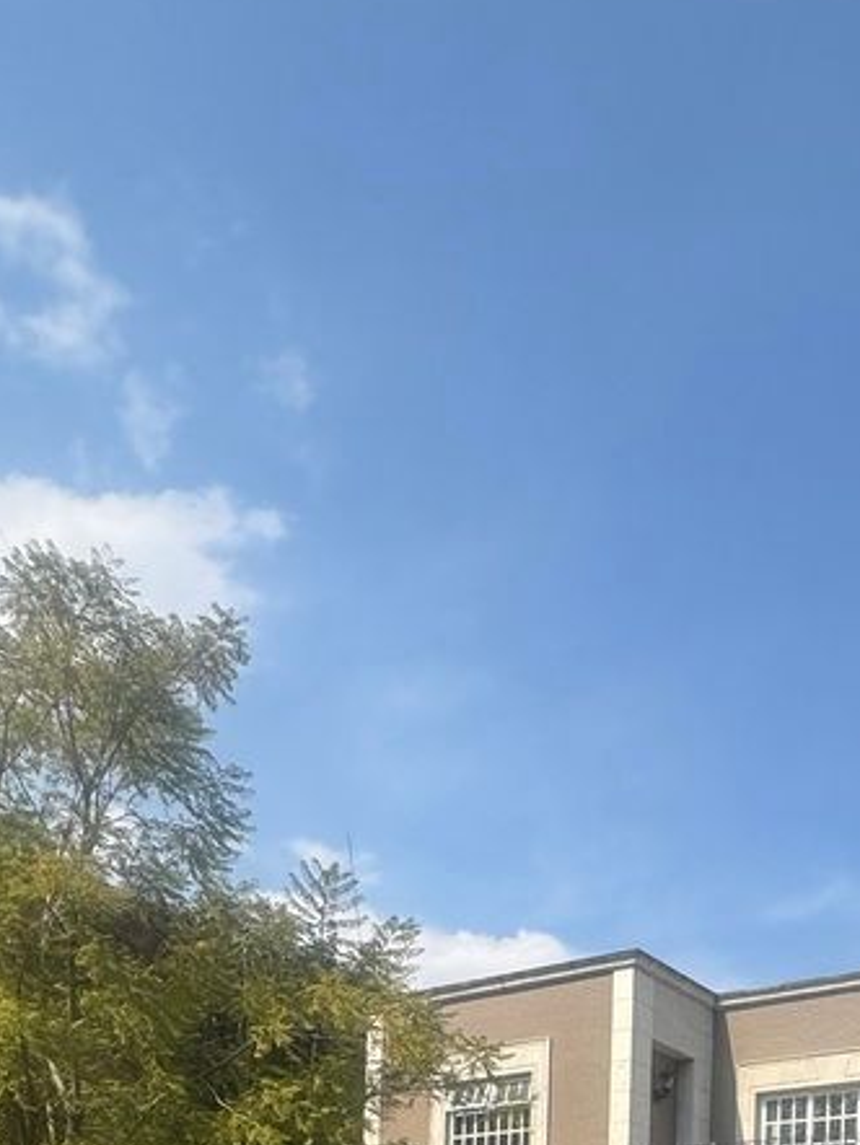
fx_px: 1258
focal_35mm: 38
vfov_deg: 36.8
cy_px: 1391
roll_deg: -0.6
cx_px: 699
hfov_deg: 36.4
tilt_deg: +2.0
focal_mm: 2.22
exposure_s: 1/1880
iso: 40
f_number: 2.2
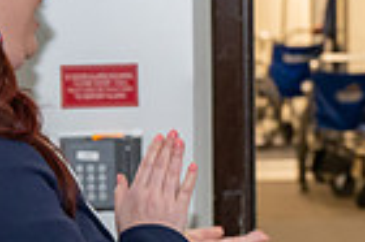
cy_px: 68
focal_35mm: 257
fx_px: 2603
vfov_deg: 5.3
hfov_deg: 7.8
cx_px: 581
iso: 5000
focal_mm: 62
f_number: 6
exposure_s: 1/100
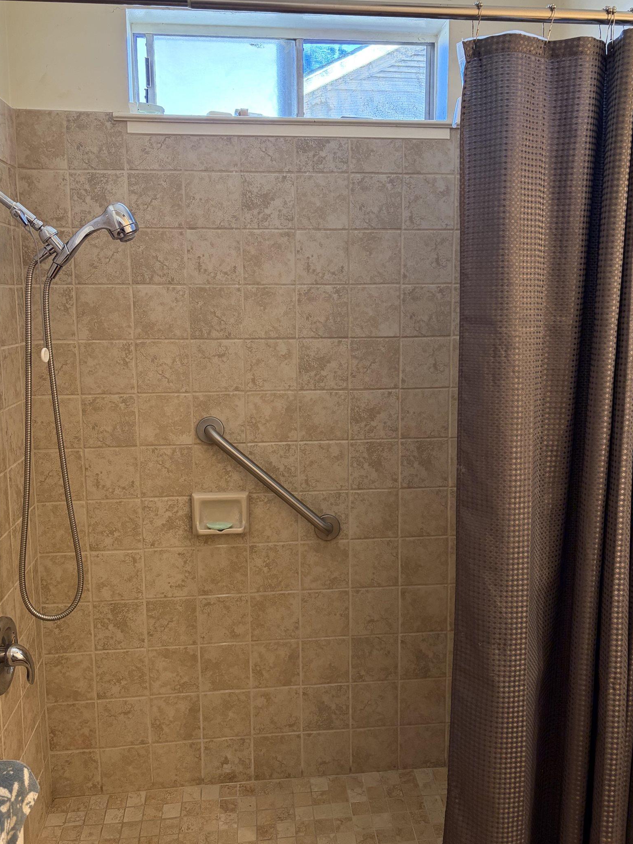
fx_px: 707
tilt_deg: -8.0
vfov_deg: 61.6
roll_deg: +0.5
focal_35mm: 29
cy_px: 396
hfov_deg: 48.2
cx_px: 323
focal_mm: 5.96
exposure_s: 1/60
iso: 160
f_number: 1.6
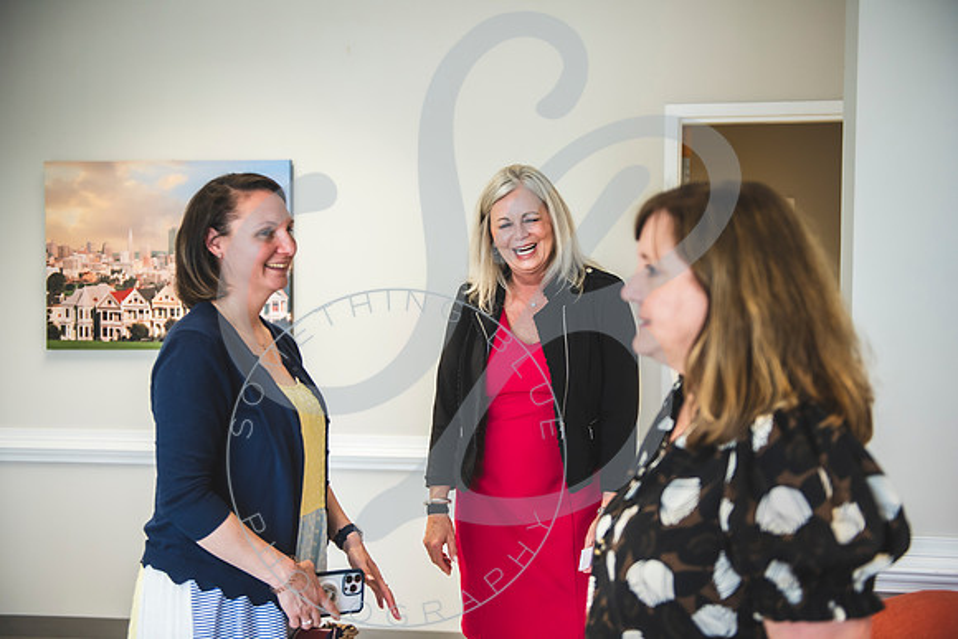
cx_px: 479
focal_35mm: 42
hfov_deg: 46.4
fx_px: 1118
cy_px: 320
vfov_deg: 31.9
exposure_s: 1/200
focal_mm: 42
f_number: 2.8
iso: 800
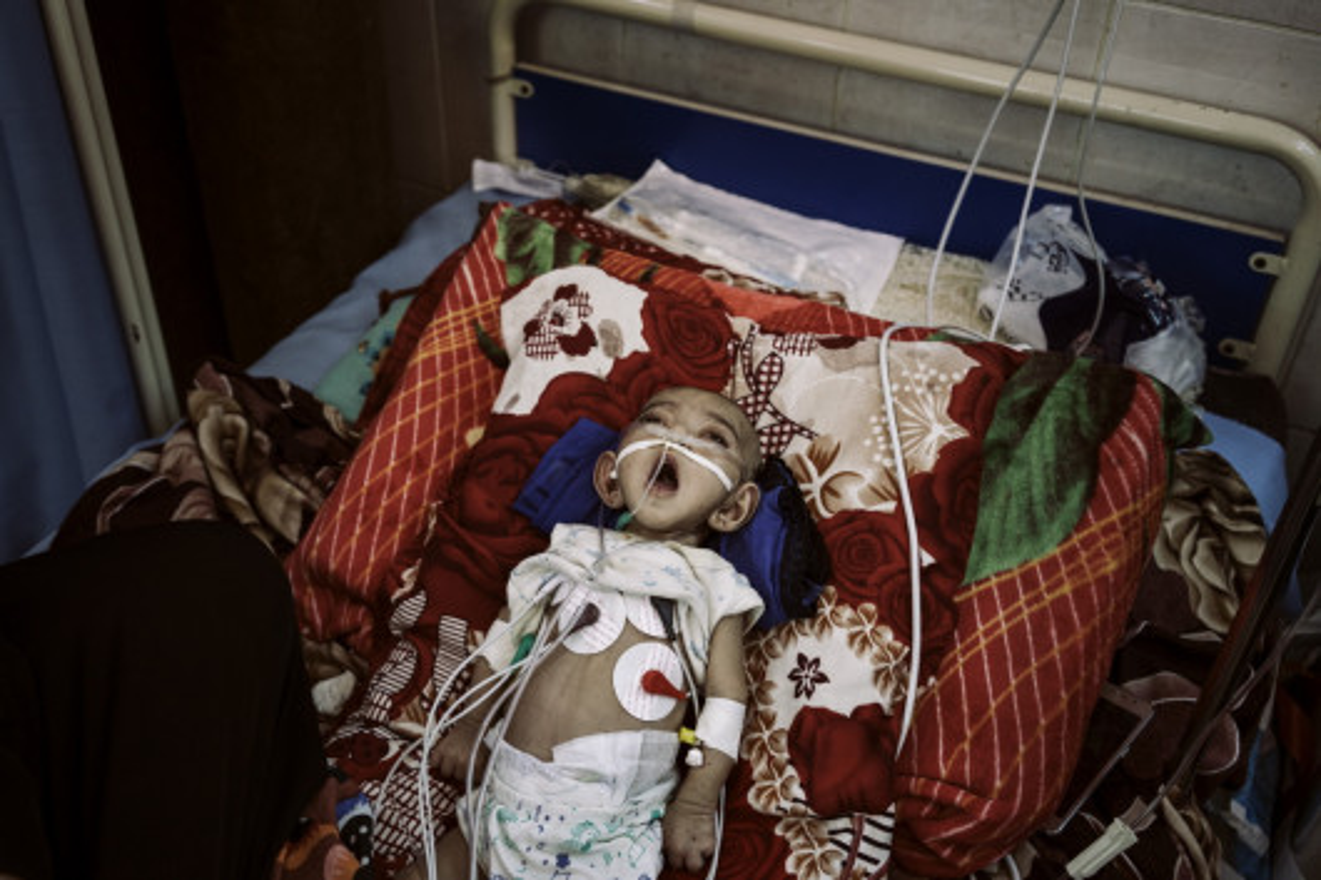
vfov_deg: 37.8
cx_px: 660
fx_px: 1284
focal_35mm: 35
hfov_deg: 54.4
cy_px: 440
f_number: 4.5
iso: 1600
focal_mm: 35
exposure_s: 1/80
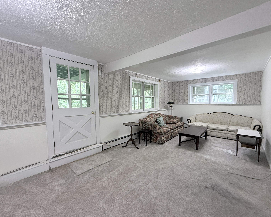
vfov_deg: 84.0
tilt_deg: -3.7
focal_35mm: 15
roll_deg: +0.2
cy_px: 110
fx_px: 120
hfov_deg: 96.8
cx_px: 139
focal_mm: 2.22
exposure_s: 1/60
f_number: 2.2
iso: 250
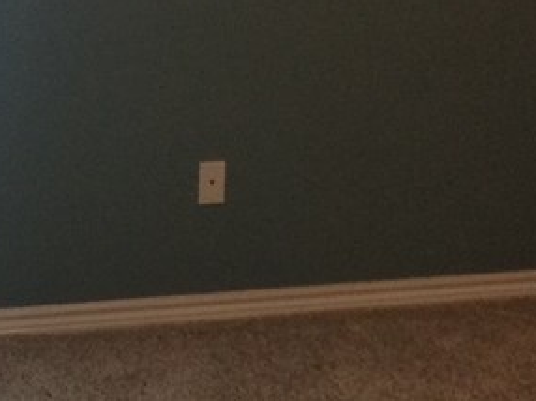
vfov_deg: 14.2
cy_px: 131
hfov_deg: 18.5
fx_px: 1609
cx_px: 9
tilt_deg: -17.3
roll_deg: +0.6
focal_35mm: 104
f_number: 2.2
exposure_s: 1/24
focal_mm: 4.15
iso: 250
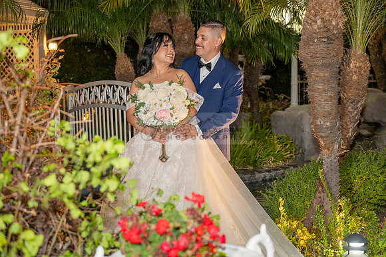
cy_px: 128
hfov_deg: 31.5
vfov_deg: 21.3
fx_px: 684
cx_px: 193
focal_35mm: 64
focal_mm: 63
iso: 1600
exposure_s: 1/200
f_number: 4
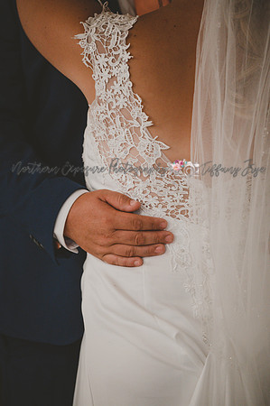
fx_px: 2255
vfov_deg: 10.3
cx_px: 135
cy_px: 203
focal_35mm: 200
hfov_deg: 6.9
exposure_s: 1/200
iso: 3200
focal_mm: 200
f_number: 2.8
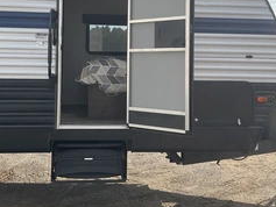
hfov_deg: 38.8
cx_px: 120
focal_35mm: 49
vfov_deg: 29.3
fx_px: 391
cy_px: 58
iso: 25
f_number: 1.8
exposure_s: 1/1451
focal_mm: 3
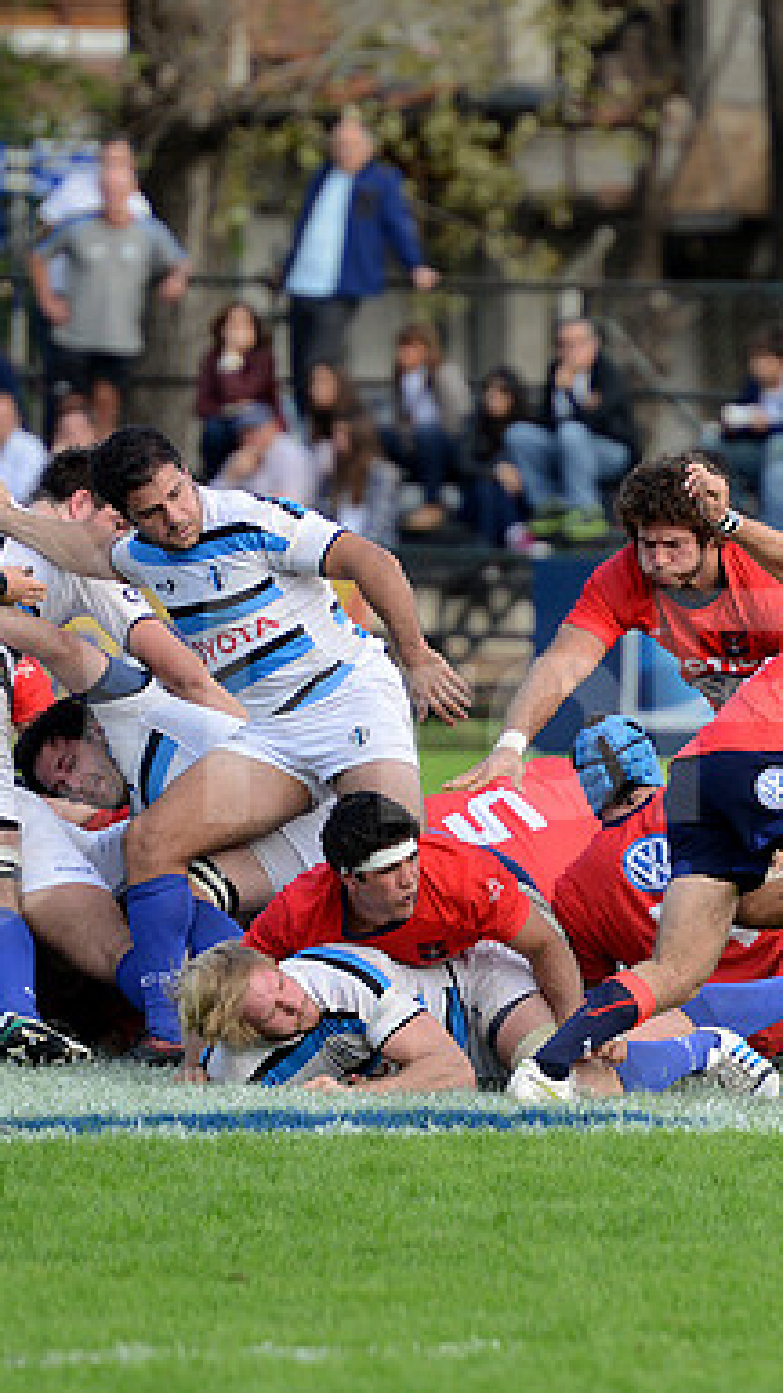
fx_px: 15761
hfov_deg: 2.8
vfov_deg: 5.1
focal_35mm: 427
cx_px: 497
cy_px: 698
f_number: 4
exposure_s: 1/500
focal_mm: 270
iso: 500
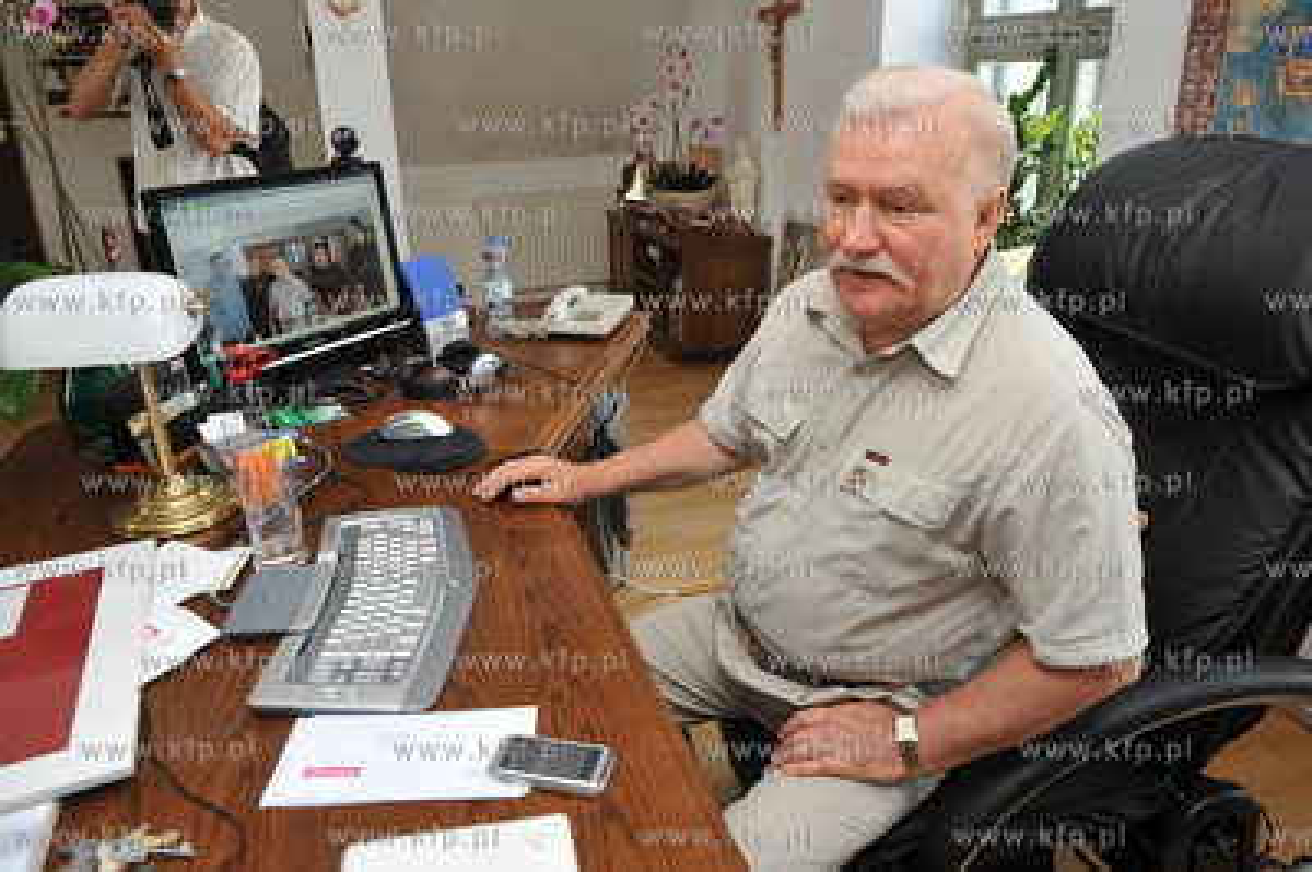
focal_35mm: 24
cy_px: 436
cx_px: 656
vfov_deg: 53.1
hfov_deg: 73.8
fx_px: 874
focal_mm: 24
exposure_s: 1/50
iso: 400
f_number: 5.6
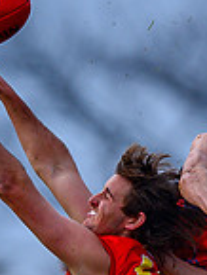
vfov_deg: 0.7
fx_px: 22483
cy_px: 283
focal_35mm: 2824
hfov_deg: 0.5
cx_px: 225
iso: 280
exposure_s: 1/1600
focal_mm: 500
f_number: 4
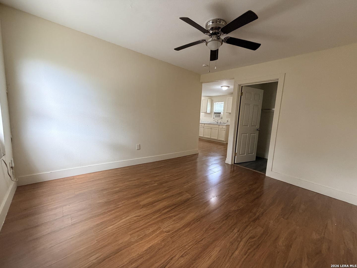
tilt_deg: -4.8
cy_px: 134
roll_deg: -2.0
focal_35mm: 14
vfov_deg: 85.7
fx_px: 144
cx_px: 178
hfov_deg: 102.1
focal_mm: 2.22
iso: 320
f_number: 2.2
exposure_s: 1/79
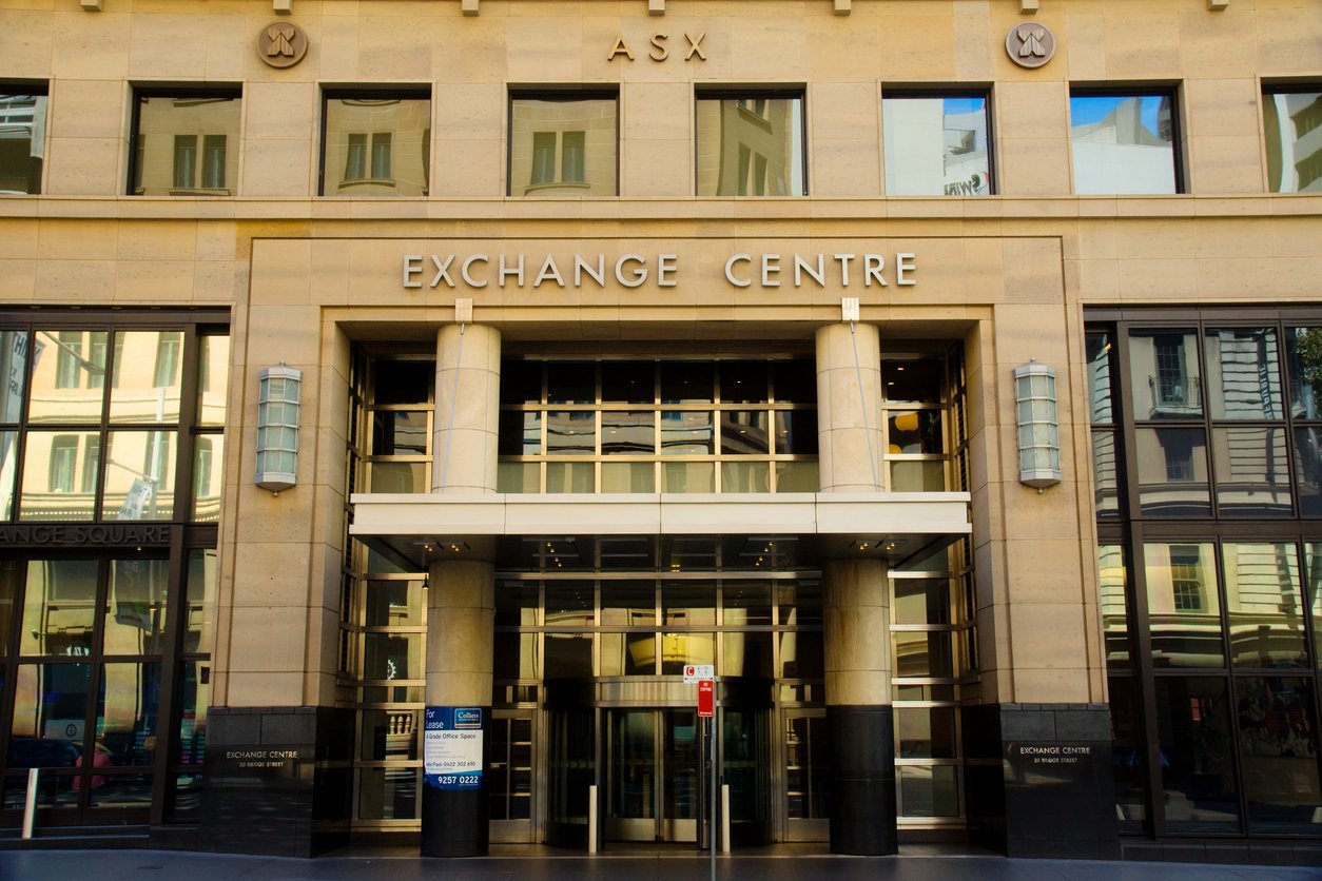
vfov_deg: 36.9
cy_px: 440
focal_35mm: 36
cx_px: 661
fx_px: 1322
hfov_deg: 53.1
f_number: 11
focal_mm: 24
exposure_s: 1/40
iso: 400
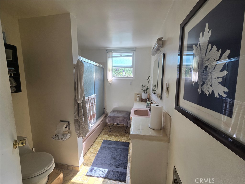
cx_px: 122
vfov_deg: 89.9
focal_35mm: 13
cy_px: 92
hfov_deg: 106.2
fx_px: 92
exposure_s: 1/120
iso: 64
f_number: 2.2
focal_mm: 2.2
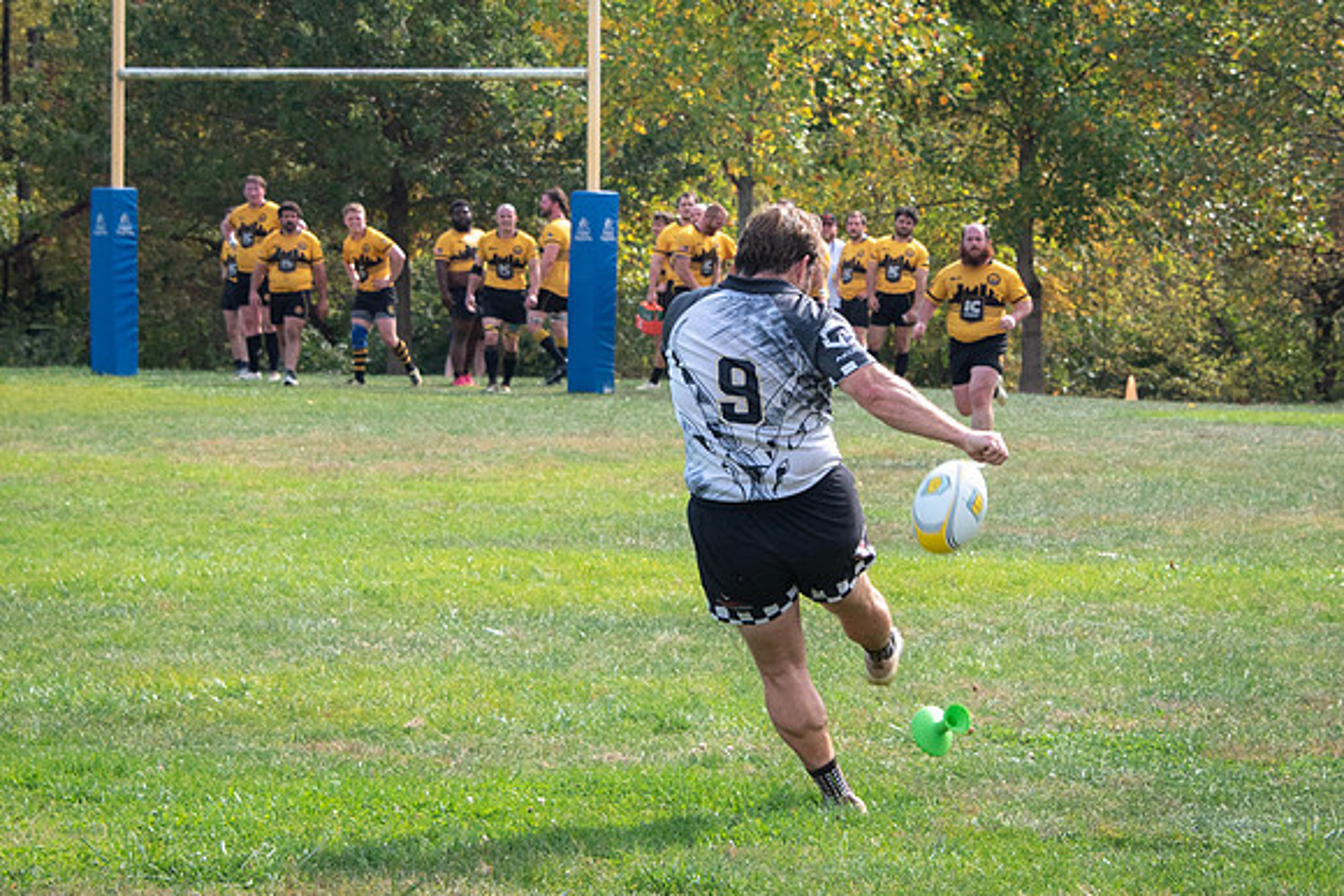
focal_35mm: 153
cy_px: 358
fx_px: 5714
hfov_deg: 13.4
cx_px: 782
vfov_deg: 9.0
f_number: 8
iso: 400
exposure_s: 1/1000
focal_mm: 82
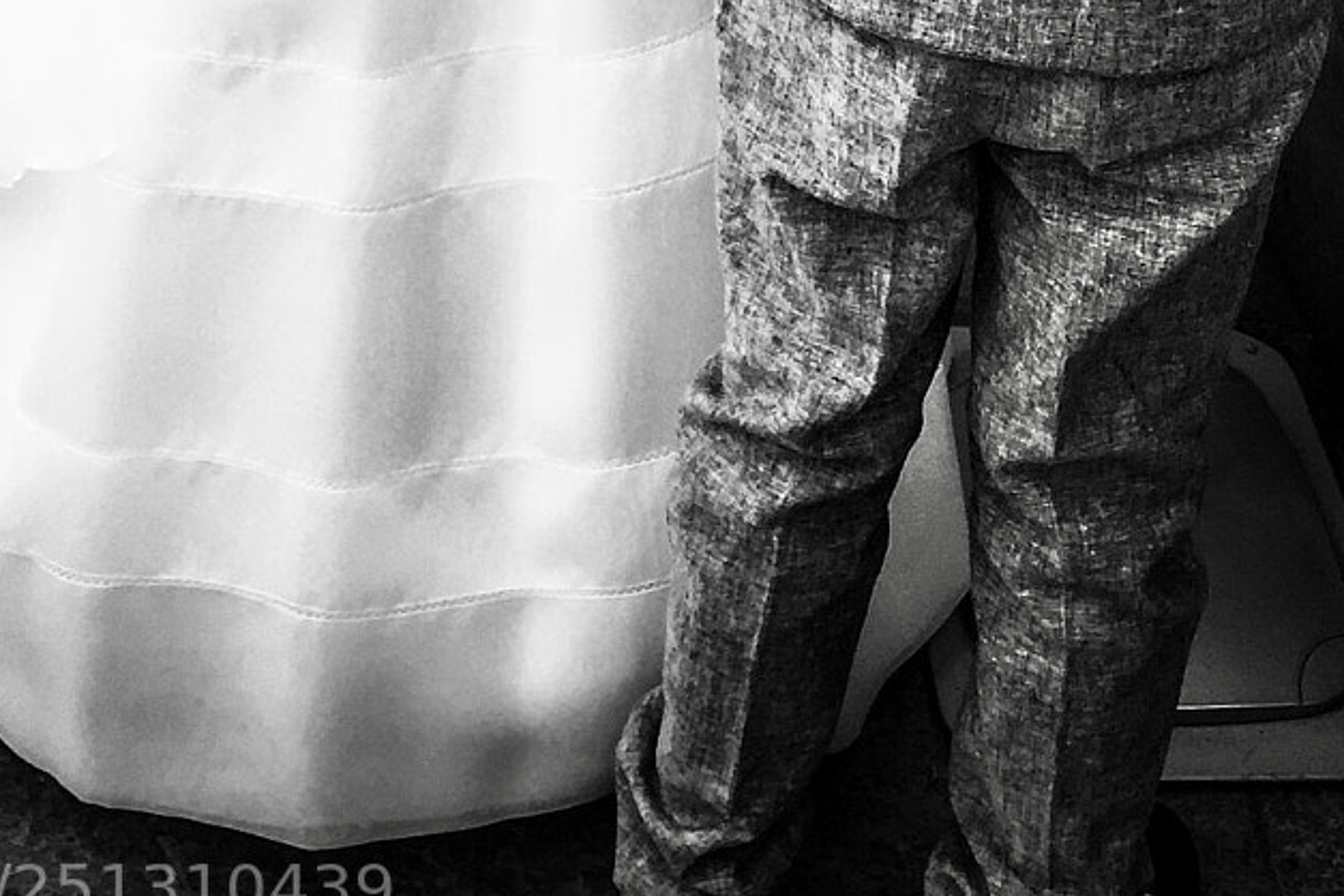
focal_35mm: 77
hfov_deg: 26.3
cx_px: 557
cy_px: -658
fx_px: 2874
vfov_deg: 15.5
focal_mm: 4.15
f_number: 2.2
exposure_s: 1/989
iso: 32
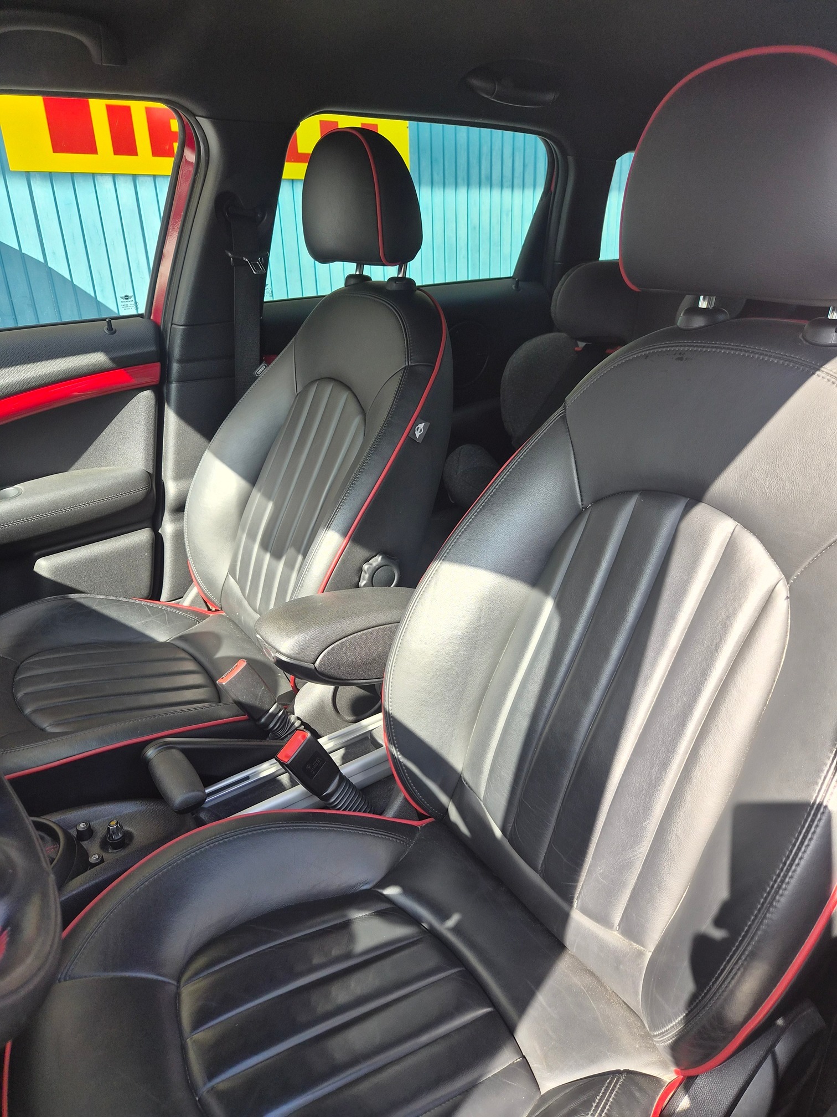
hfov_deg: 58.9
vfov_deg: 73.9
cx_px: 418
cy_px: 558
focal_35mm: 23
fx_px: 742
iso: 80
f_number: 1.8
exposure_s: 1/604
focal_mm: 5.4
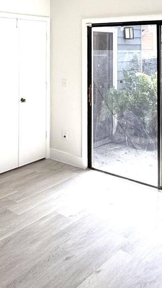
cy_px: 43
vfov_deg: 43.4
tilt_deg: +1.0
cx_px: -22
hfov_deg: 25.0
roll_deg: -1.2
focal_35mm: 44
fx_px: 336
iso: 64
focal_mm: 2.22
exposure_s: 1/290
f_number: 2.2
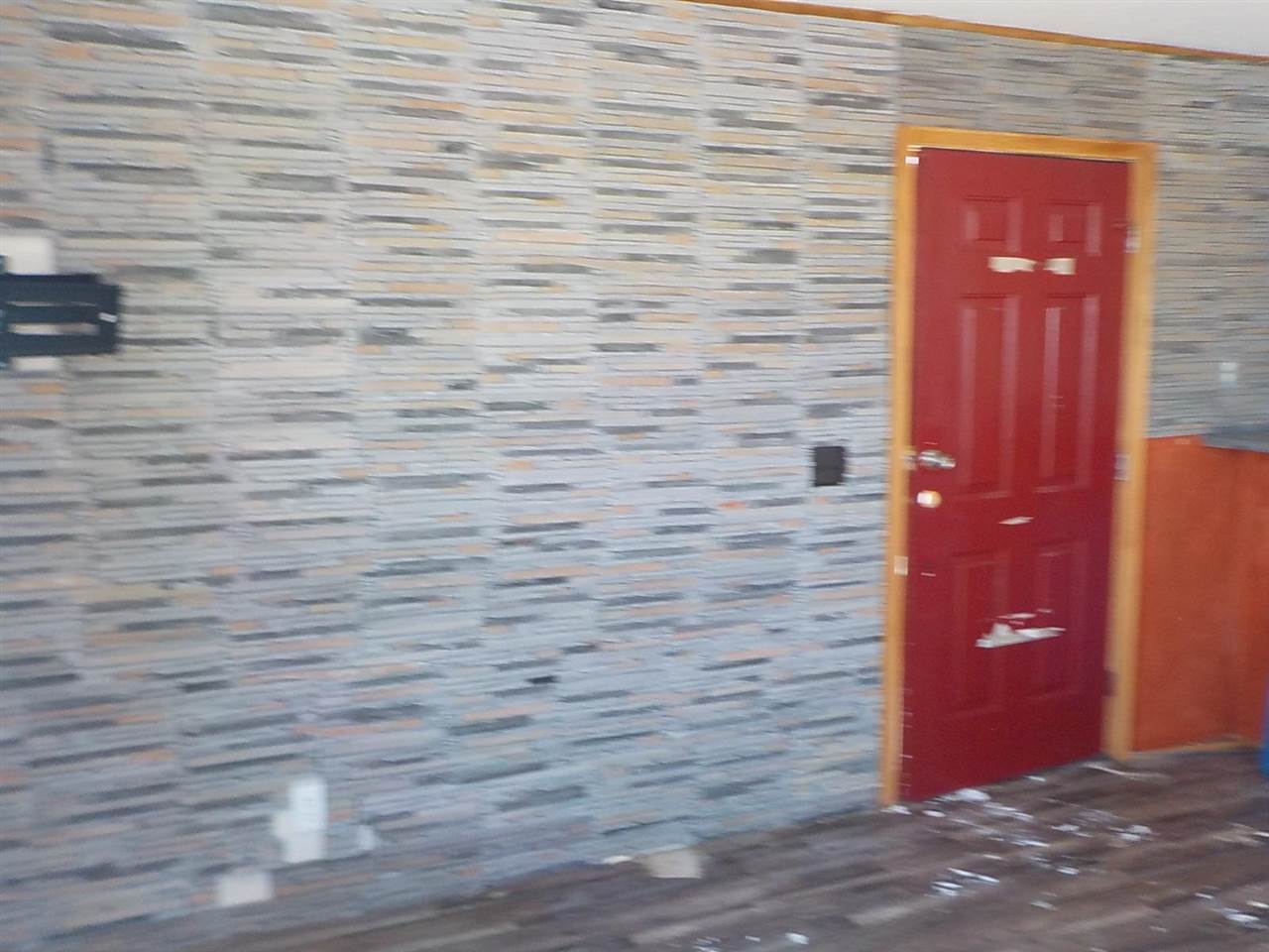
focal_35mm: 30
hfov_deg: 60.0
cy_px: 476
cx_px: 634
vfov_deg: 46.8
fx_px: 1100
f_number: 3.3
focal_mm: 4.1
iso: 180
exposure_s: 1/30
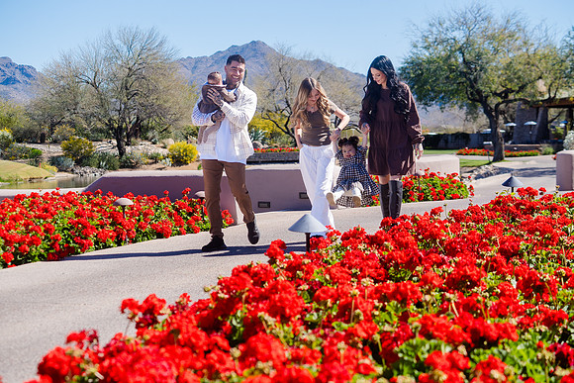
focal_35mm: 70
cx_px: 287
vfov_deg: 19.5
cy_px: 192
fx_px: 1116
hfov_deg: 28.8
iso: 125
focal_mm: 70
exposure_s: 1/400
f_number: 5.6
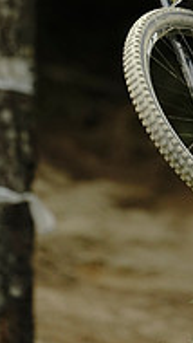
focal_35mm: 1485
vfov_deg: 1.5
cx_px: 222
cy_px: -42
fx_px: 13498
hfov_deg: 0.8
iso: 2000
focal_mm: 600
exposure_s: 1/1600
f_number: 4
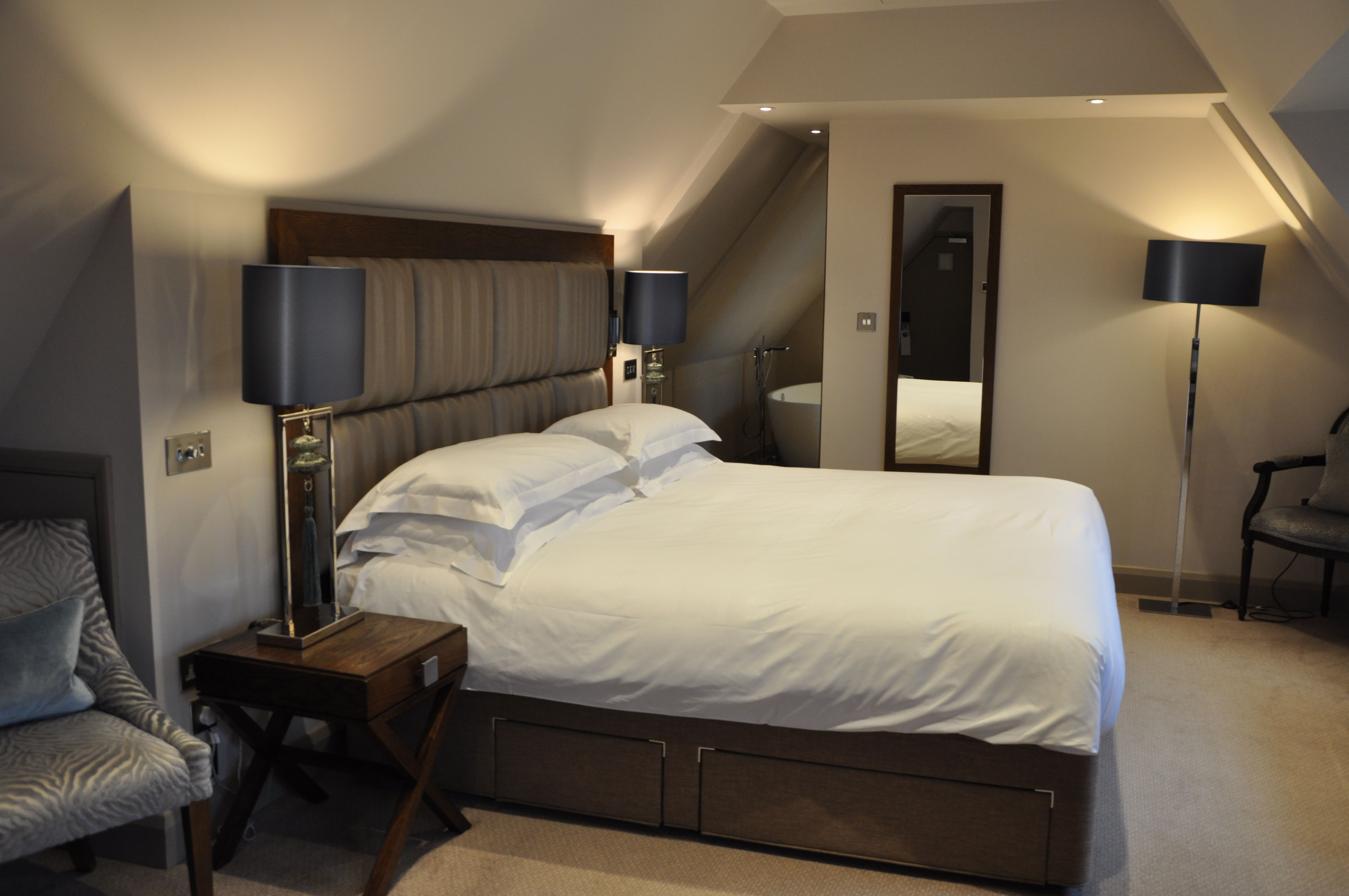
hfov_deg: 57.3
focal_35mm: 33
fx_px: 1235
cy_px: 448
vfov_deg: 39.9
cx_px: 674
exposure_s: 1/30
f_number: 5.6
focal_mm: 22
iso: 400
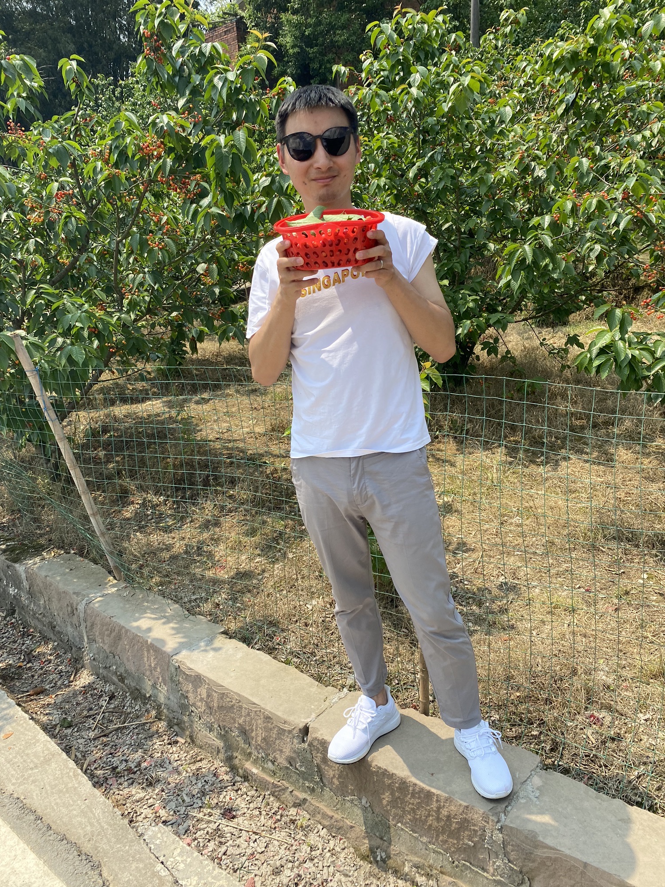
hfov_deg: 53.1
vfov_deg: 67.3
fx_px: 666
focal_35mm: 26
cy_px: 444
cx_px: 332
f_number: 1.8
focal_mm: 4.25
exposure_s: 1/1543
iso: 32
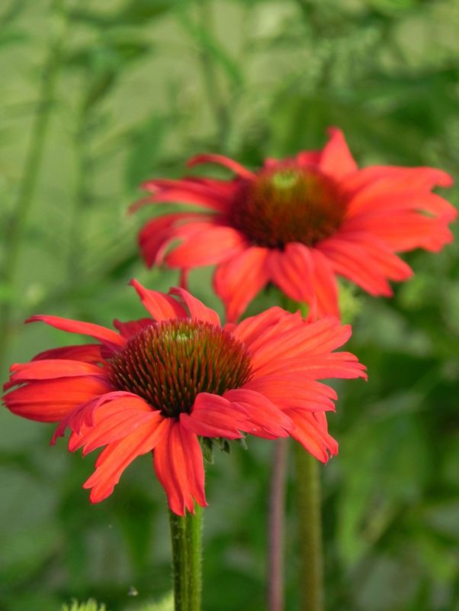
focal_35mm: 377
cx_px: 230
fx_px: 6651
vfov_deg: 5.3
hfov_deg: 4.0
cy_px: 306
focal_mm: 67.2
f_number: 5
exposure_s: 1/320
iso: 160
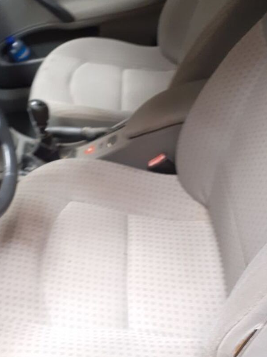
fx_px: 463
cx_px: 54
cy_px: 110
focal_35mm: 45
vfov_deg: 41.4
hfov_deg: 31.4
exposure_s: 1/25
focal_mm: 3.6
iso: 200
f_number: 1.9
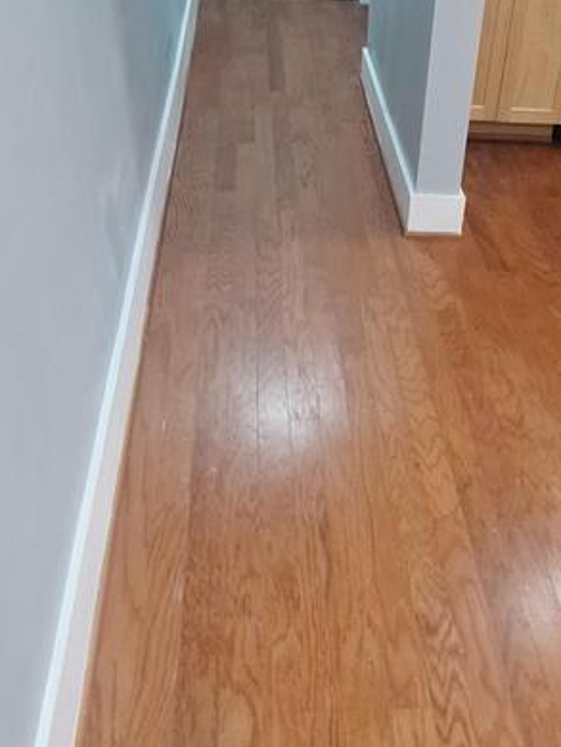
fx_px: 777
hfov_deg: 38.9
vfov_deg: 50.7
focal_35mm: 36
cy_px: 479
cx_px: 402
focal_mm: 1.74
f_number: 2.2
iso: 200
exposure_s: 1/24
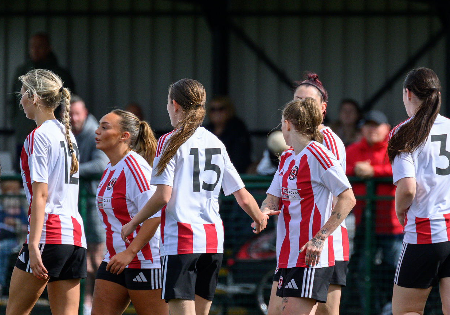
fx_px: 10120
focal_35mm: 797
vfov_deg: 1.8
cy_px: 147
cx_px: 290
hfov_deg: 2.5
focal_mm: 400
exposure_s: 1/4000
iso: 1000
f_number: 5.6
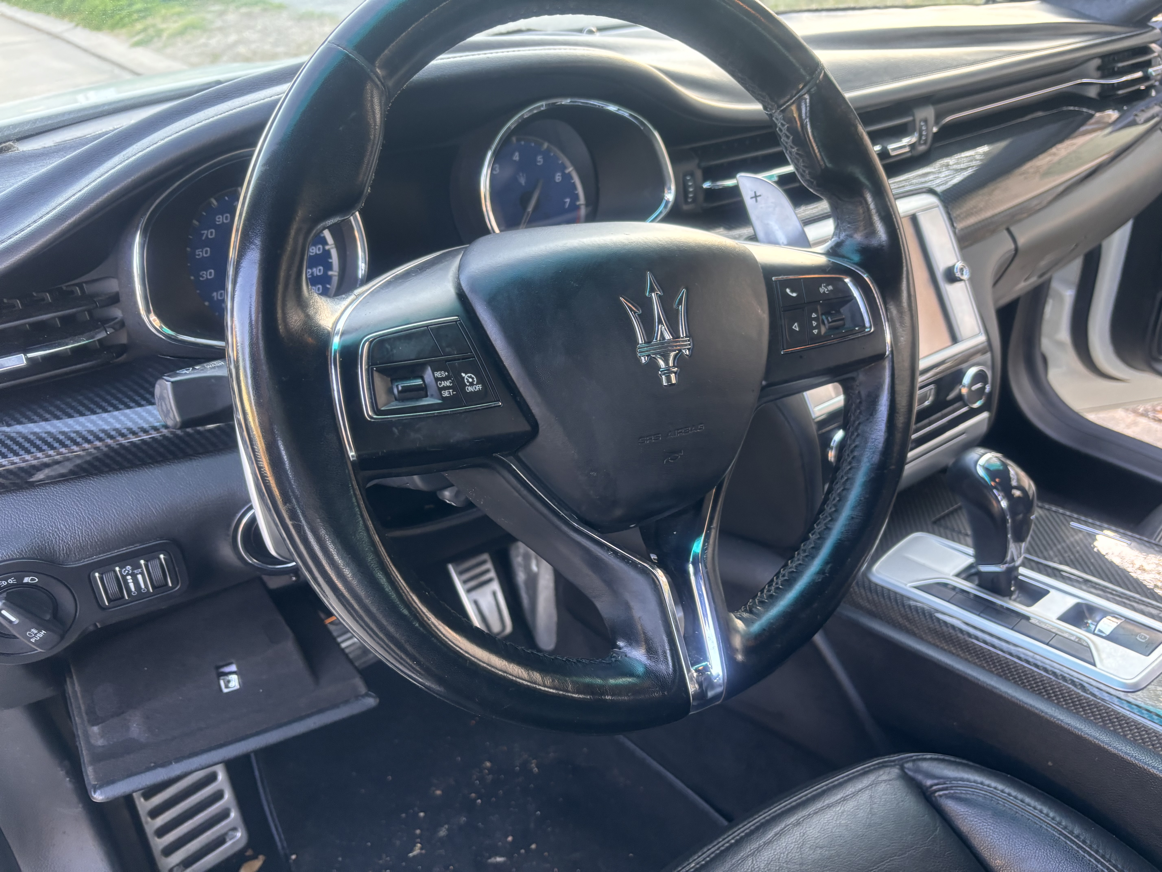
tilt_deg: -30.9
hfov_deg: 67.3
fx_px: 873
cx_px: 581
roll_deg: +5.0
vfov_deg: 53.1
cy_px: 436
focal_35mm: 26
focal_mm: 5.96
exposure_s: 1/60
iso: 160
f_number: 1.6
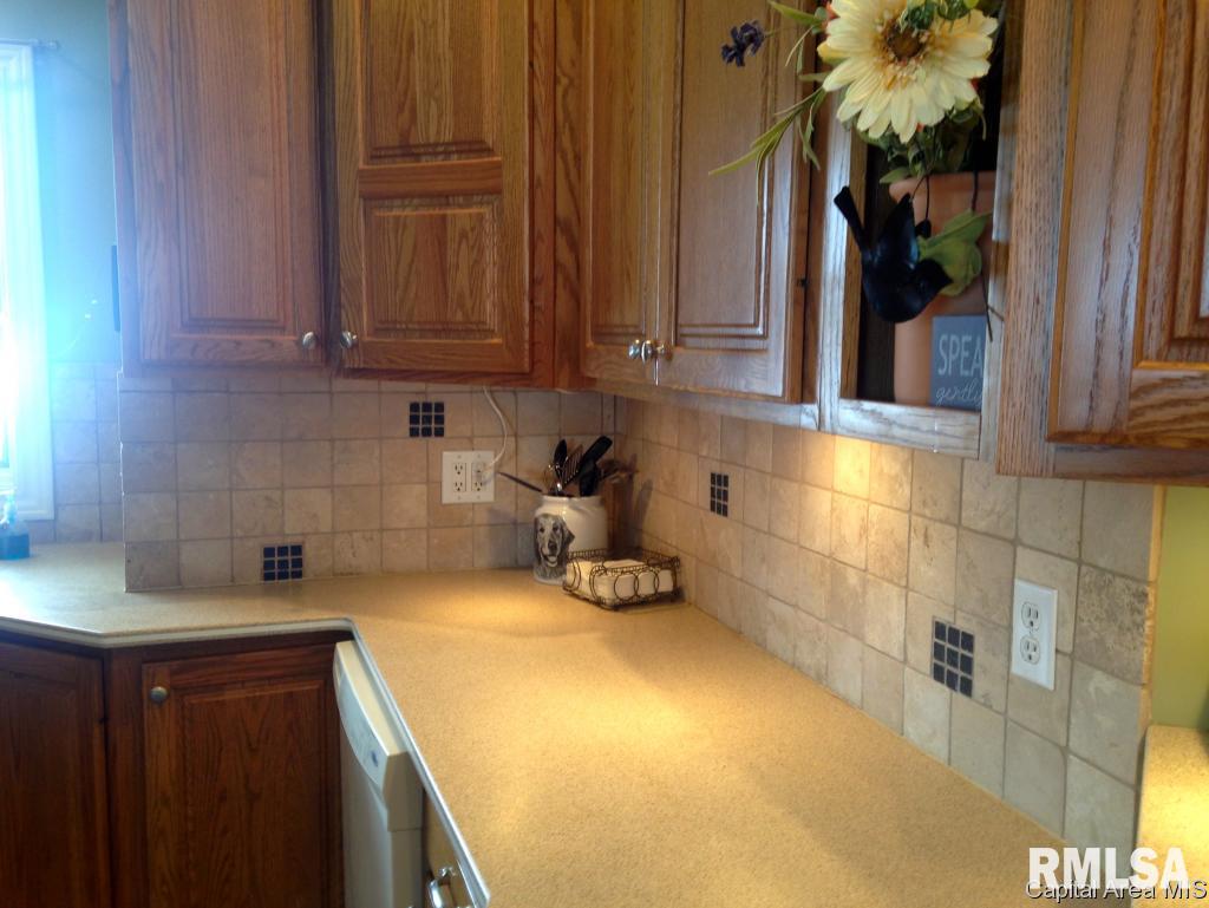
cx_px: 604
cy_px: 454
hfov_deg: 55.3
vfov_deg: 43.0
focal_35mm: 33
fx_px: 1153
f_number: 2.4
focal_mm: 4.12
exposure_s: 1/20
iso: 50
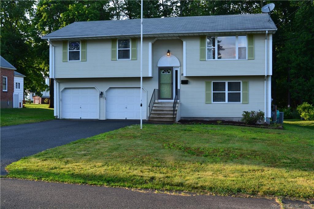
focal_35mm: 39
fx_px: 340
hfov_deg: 49.6
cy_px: 104
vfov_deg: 34.2
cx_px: 157
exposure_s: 1/160
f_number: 9
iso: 400
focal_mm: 26
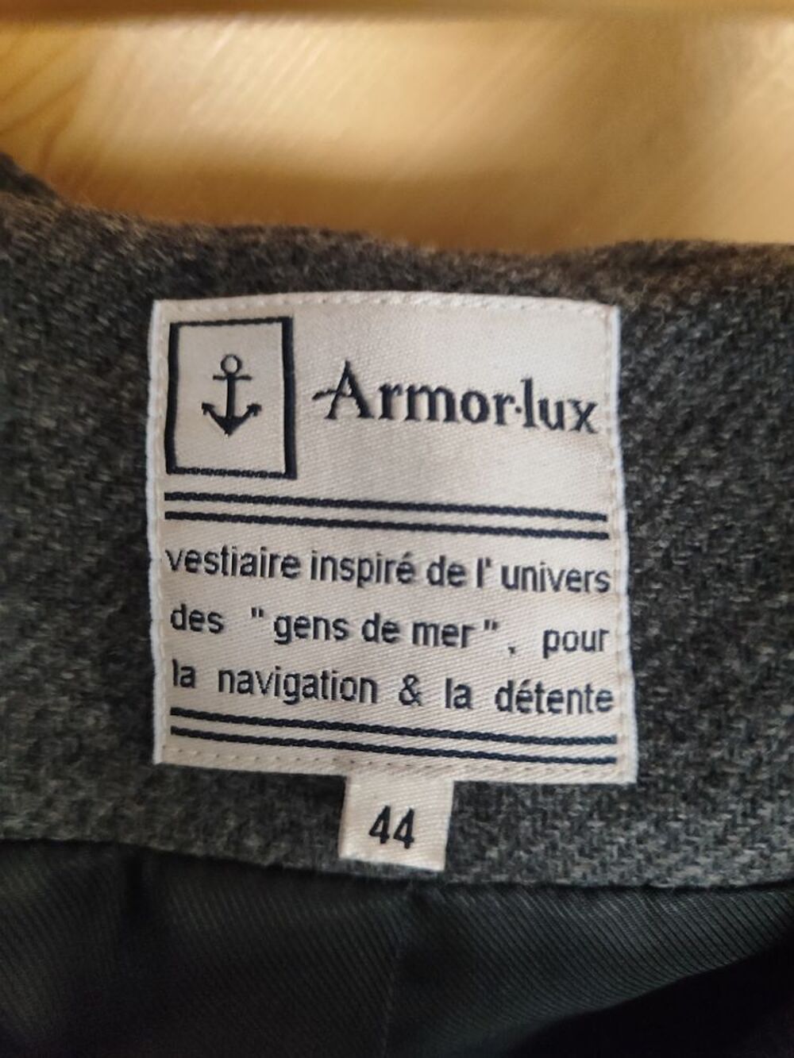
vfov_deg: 73.9
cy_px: 529
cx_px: 397
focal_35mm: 23
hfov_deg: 58.9
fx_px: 703
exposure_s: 1/33
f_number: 1.88
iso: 2335
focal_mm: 5.59
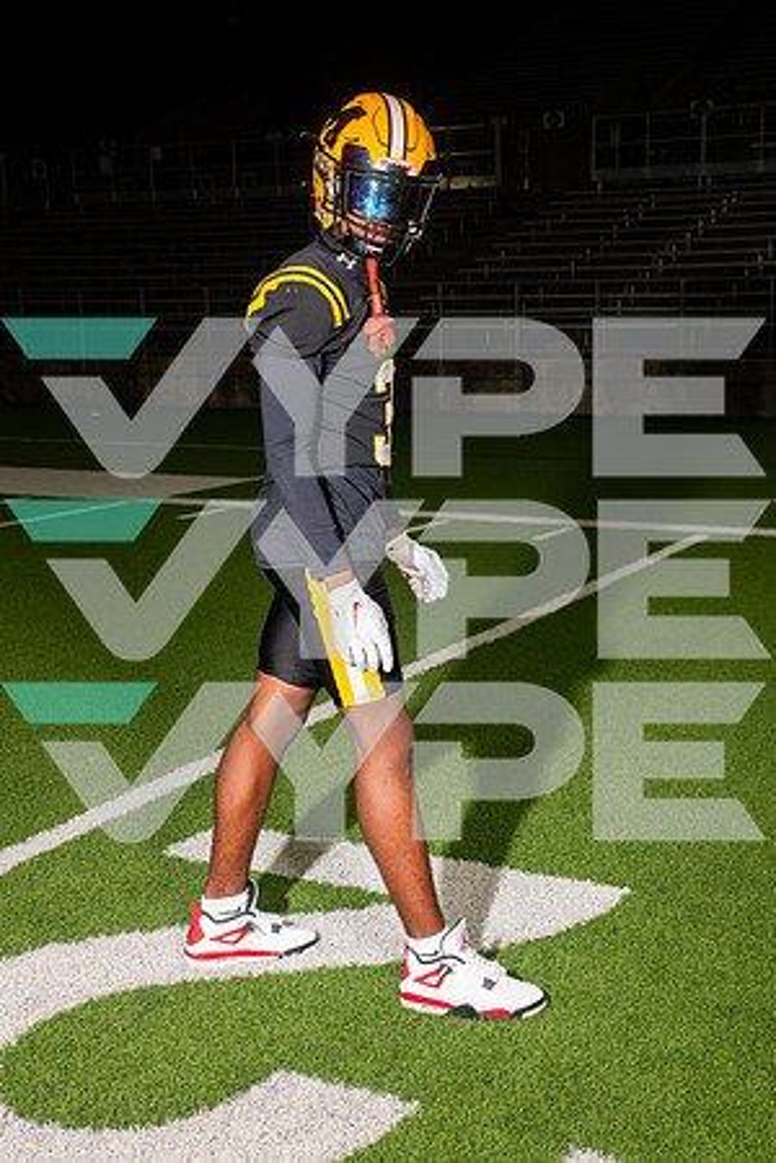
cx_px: 388
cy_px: 582
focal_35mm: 48
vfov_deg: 41.1
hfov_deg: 28.1
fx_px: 1552
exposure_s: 1/320
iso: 800
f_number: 7.1
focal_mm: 48
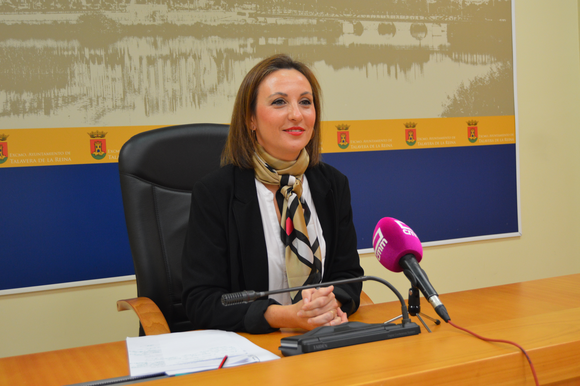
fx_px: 724
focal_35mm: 45
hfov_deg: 43.6
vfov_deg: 29.8
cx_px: 290
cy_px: 193
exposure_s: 1/60
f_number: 4.2
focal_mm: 30
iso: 800
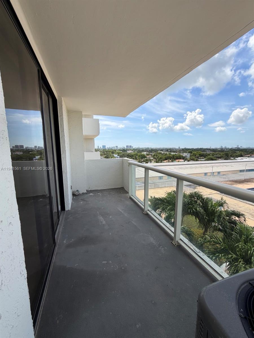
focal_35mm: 14
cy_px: 169
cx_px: 127
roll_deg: -0.4
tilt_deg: -7.3
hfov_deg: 85.7
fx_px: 137
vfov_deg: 102.1
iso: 20
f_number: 2.2
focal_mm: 2.22
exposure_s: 1/770
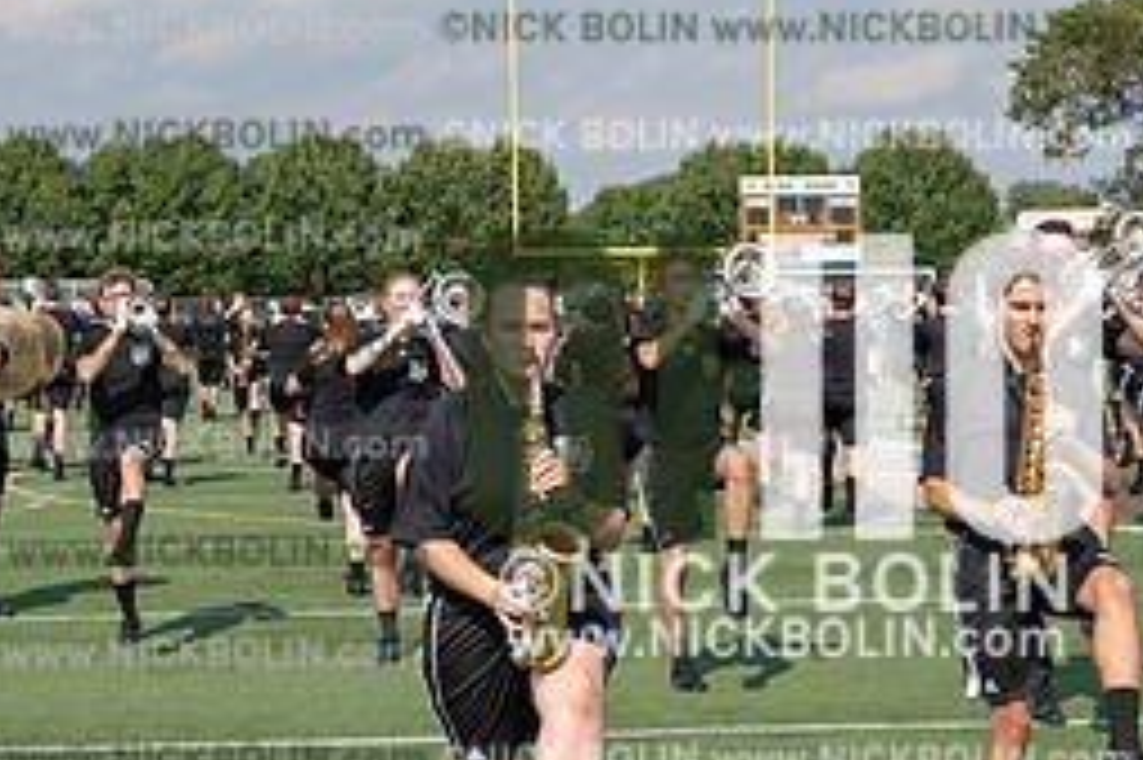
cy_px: 447
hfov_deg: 21.2
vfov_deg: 14.2
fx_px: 3046
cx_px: 783
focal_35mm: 96
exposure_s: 1/1250
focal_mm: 42
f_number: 5.6
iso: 200
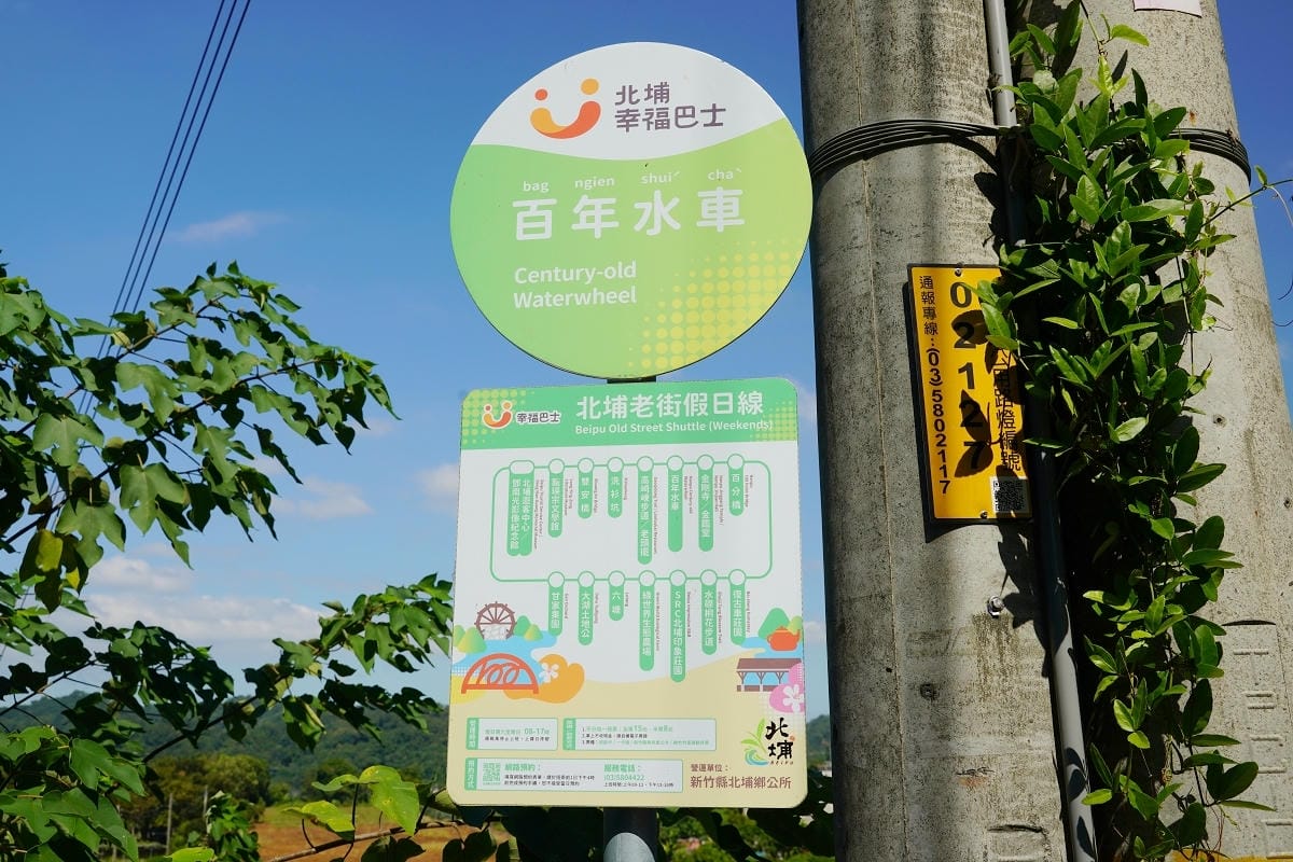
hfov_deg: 55.8
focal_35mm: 34
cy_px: 431
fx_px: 1221
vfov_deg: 38.9
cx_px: 646
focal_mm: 34
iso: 100
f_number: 10
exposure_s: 1/160
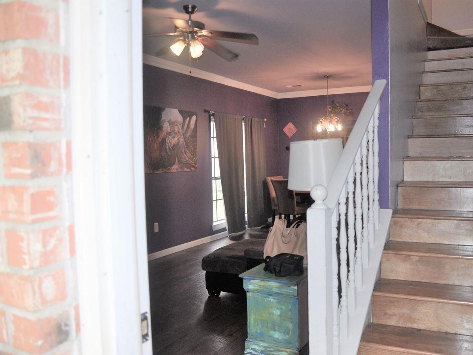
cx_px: 270
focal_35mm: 30
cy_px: 180
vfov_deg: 46.8
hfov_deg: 59.7
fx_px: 410
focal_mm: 18
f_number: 3.5
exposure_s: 1/125
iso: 400
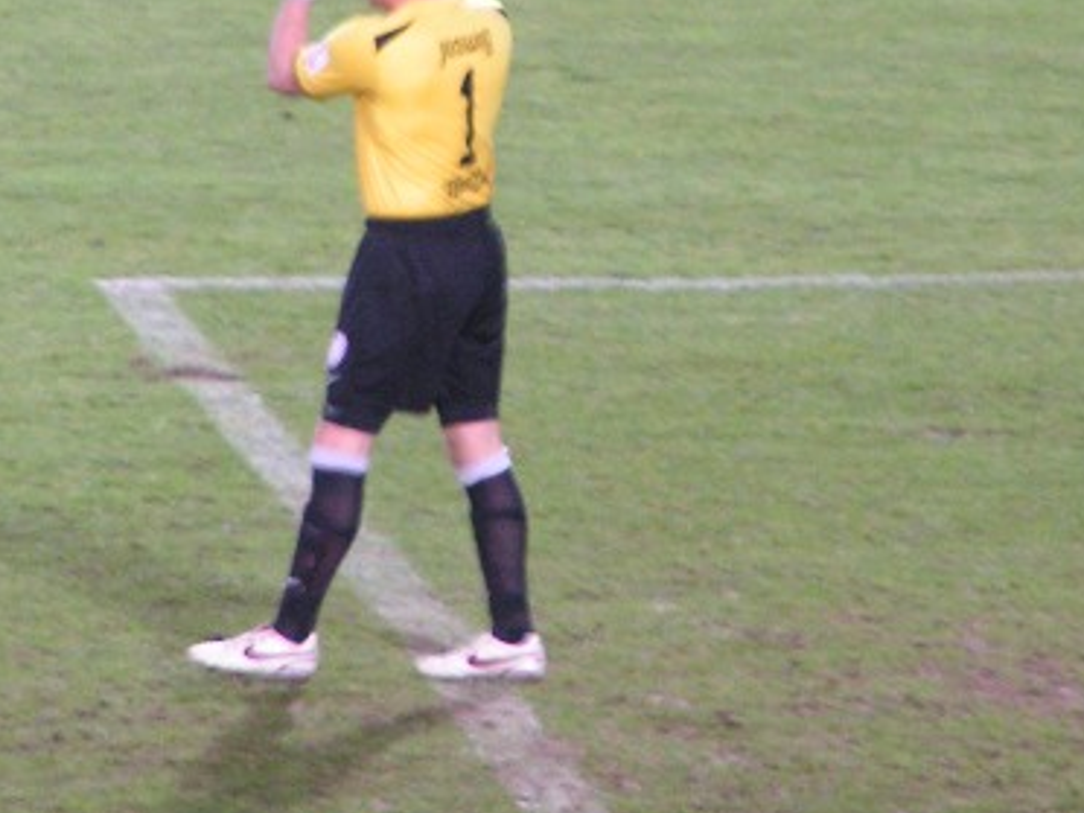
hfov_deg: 2.4
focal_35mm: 818
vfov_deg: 1.8
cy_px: 99
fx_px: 25616
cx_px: 501
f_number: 3.5
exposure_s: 1/20
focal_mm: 58
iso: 200
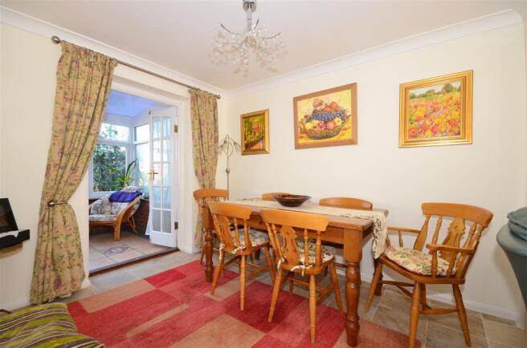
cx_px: 264
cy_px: 174
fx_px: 219
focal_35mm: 15
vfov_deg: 77.0
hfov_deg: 100.5
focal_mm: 10
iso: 640
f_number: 10
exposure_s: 1/20
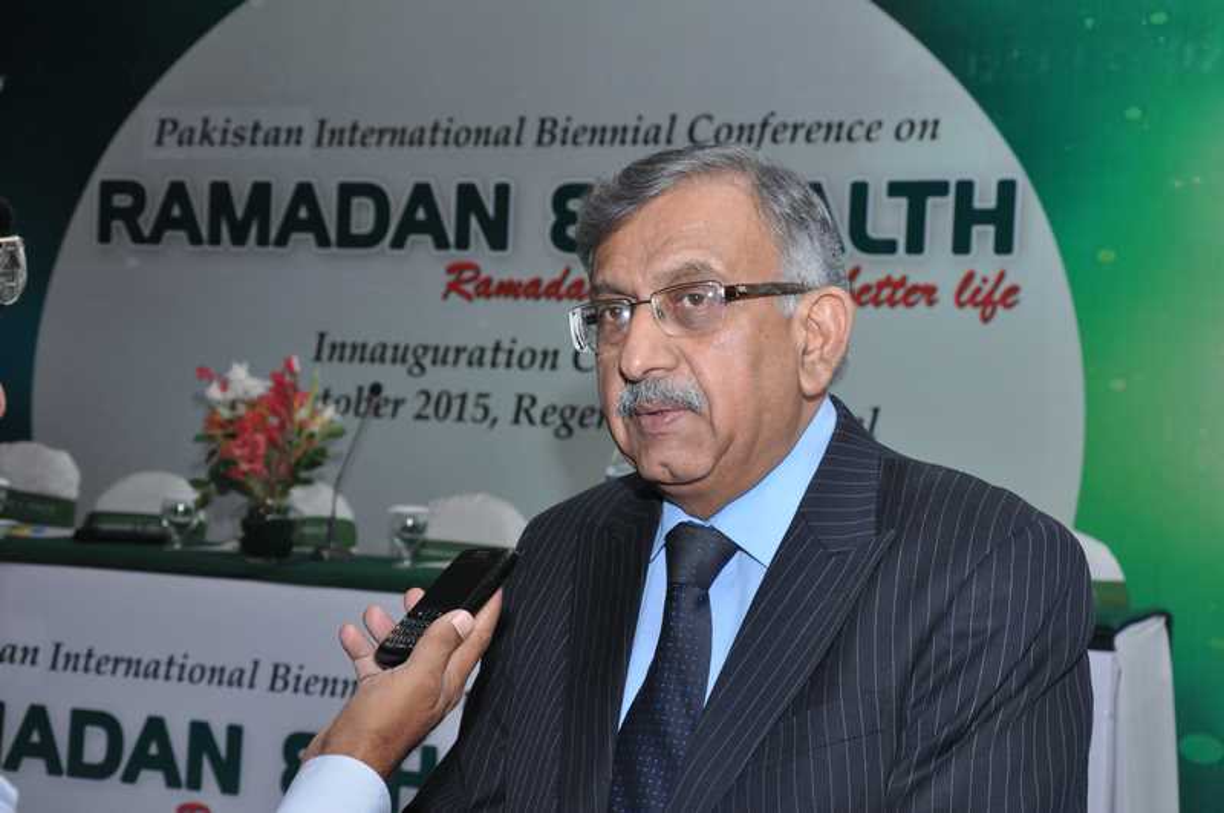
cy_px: 406
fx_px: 2292
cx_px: 612
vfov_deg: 20.1
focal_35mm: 68
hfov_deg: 29.9
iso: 800
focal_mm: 45
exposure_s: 1/125
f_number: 9
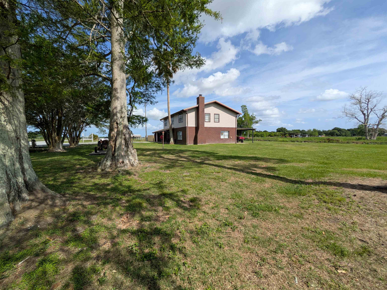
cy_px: 145
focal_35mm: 14
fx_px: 157
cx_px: 194
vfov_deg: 85.7
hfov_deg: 102.1
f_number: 2.2
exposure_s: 1/1751
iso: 49
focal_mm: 1.83
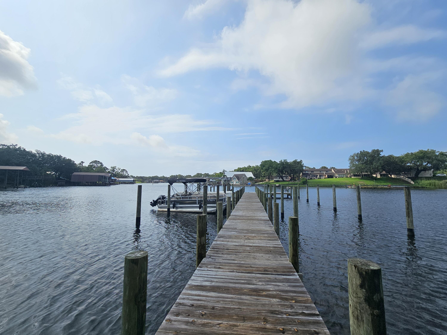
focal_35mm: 13
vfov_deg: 89.9
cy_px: 168
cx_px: 224
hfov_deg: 106.2
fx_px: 168
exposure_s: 1/4781
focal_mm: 2.2
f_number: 2.2
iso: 50
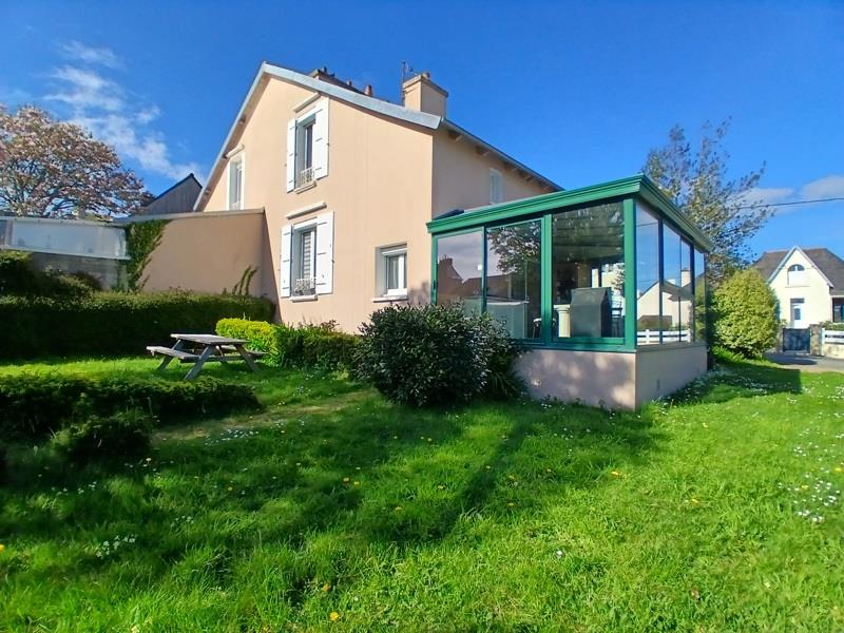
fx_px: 414
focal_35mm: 17
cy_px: 316
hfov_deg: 91.0
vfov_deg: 74.7
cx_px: 422
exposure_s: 1/1427
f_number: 2.2
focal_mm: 1.4
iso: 50
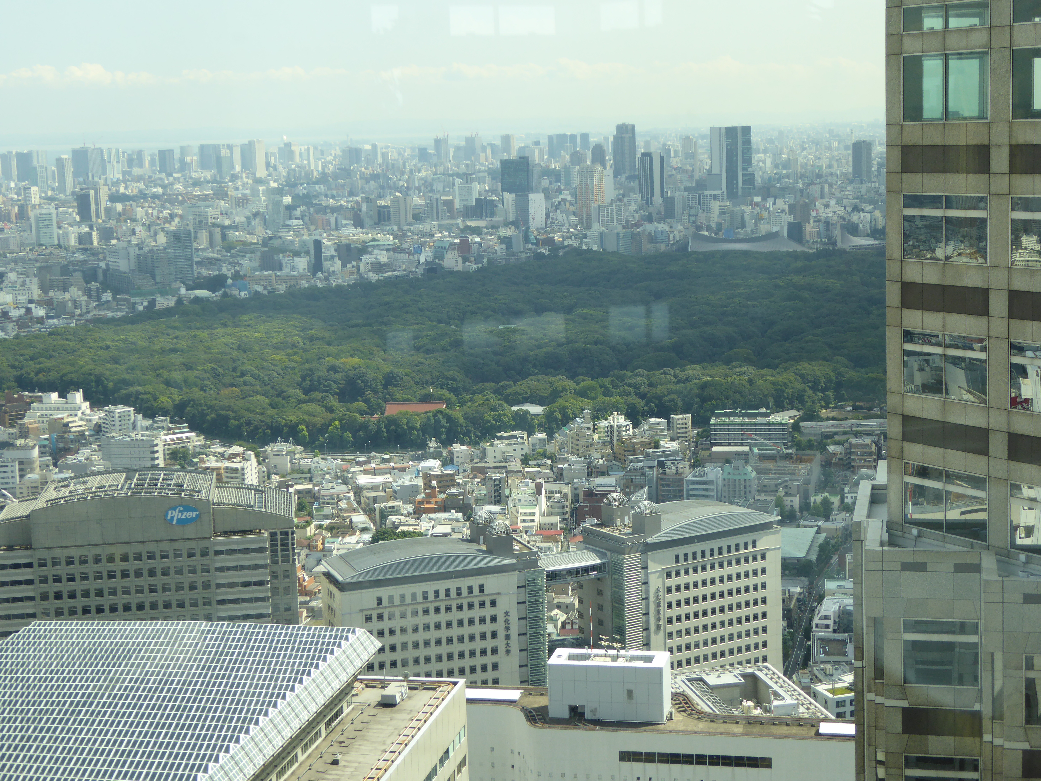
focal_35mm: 65
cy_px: 390
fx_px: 1955
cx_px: 520
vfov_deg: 22.6
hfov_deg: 29.8
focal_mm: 10.9
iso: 100
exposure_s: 1/250
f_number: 4.3
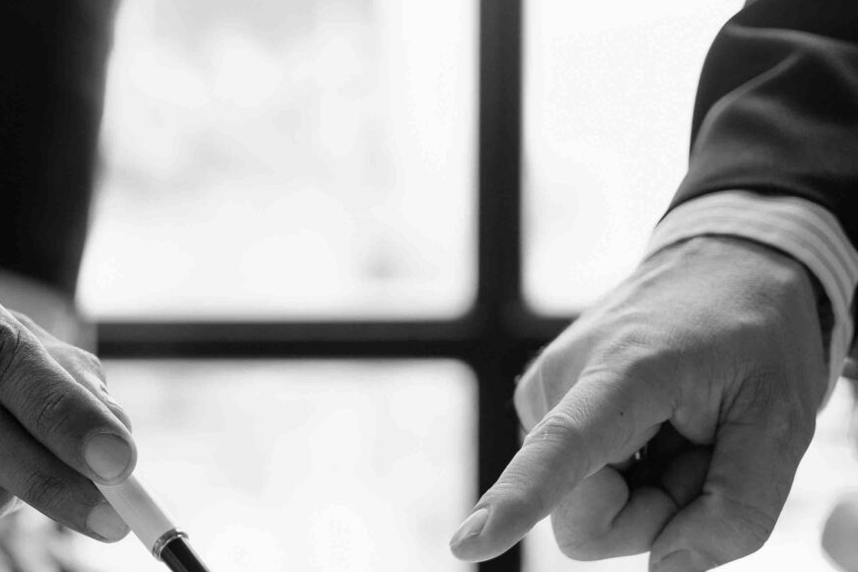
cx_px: -18
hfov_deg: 19.2
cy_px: 434
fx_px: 2455
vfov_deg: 13.2
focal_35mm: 103
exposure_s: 1/800
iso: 200
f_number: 2
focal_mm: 35
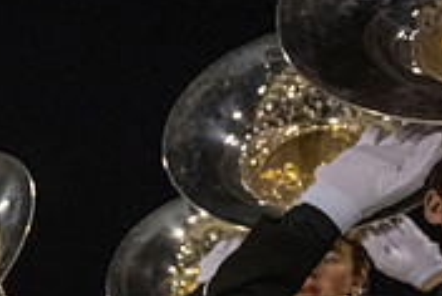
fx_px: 972
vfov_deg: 16.0
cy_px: 430
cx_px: -276
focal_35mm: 79
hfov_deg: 20.6
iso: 3200
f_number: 4
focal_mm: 24
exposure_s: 1/500
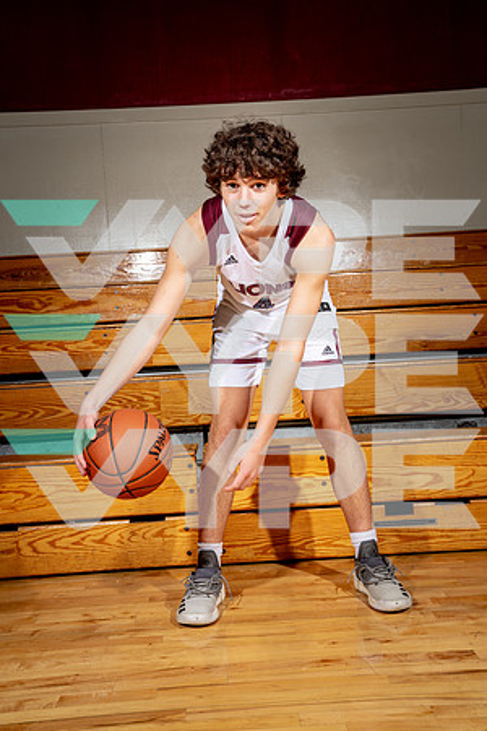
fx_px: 812
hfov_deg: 33.4
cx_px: 244
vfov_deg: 48.5
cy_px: 366
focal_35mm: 40
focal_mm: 40
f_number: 7.1
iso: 100
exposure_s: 1/250
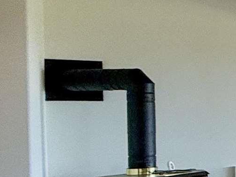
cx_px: 654
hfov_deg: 12.7
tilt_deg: -1.4
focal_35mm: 85
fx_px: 579
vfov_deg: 17.3
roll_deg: +0.4
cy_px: 123
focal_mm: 2.22
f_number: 2.2
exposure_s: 1/136
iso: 64
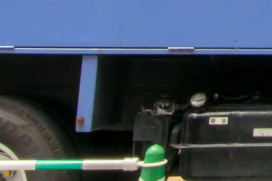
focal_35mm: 142
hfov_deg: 12.6
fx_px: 1073
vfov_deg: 8.4
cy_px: -336
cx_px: 558
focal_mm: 6.7
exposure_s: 1/320
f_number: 8
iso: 400
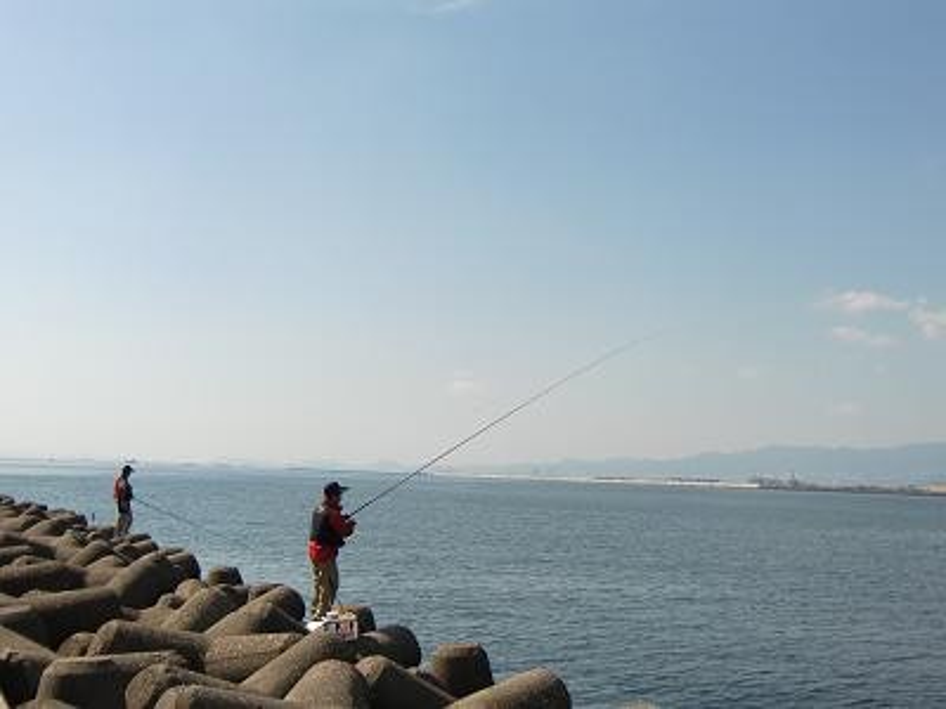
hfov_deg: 46.8
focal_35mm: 40
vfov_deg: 36.0
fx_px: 1093
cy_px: 354
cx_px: 473
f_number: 3.8
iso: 64
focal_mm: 7.1
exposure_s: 1/1000
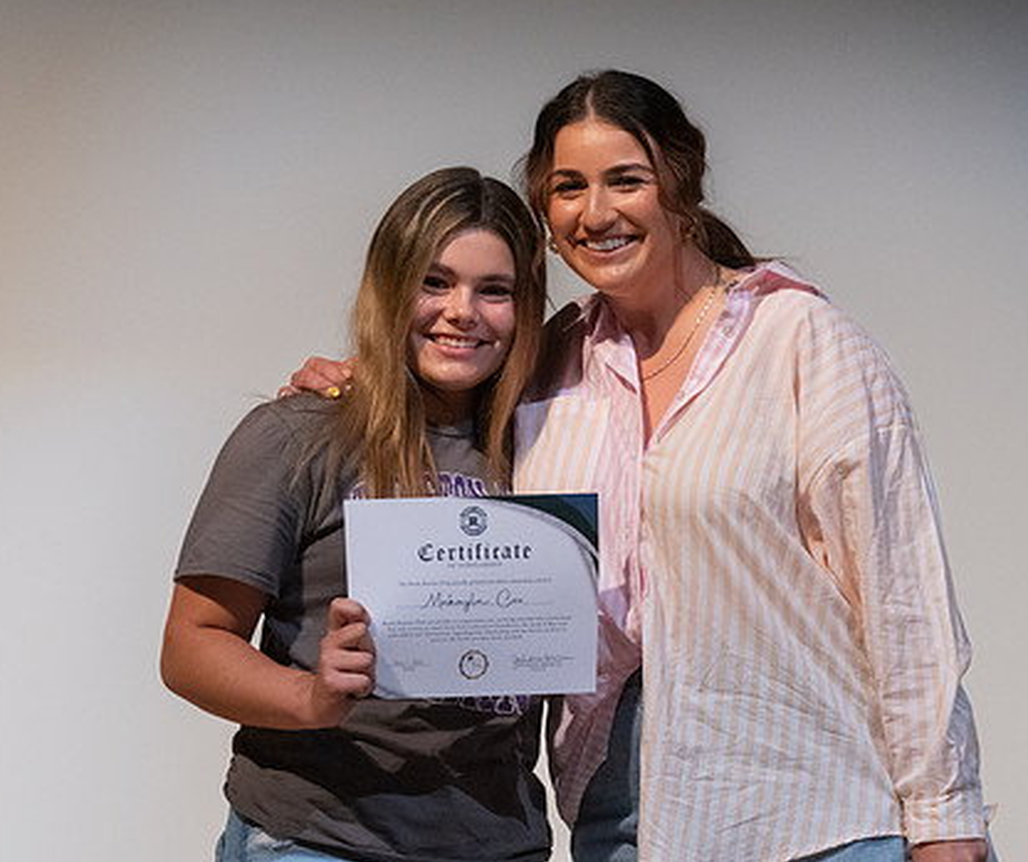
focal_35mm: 275
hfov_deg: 6.9
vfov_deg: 5.8
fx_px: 8528
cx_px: 609
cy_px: 434
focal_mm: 173
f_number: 4
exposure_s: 1/320
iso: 5000
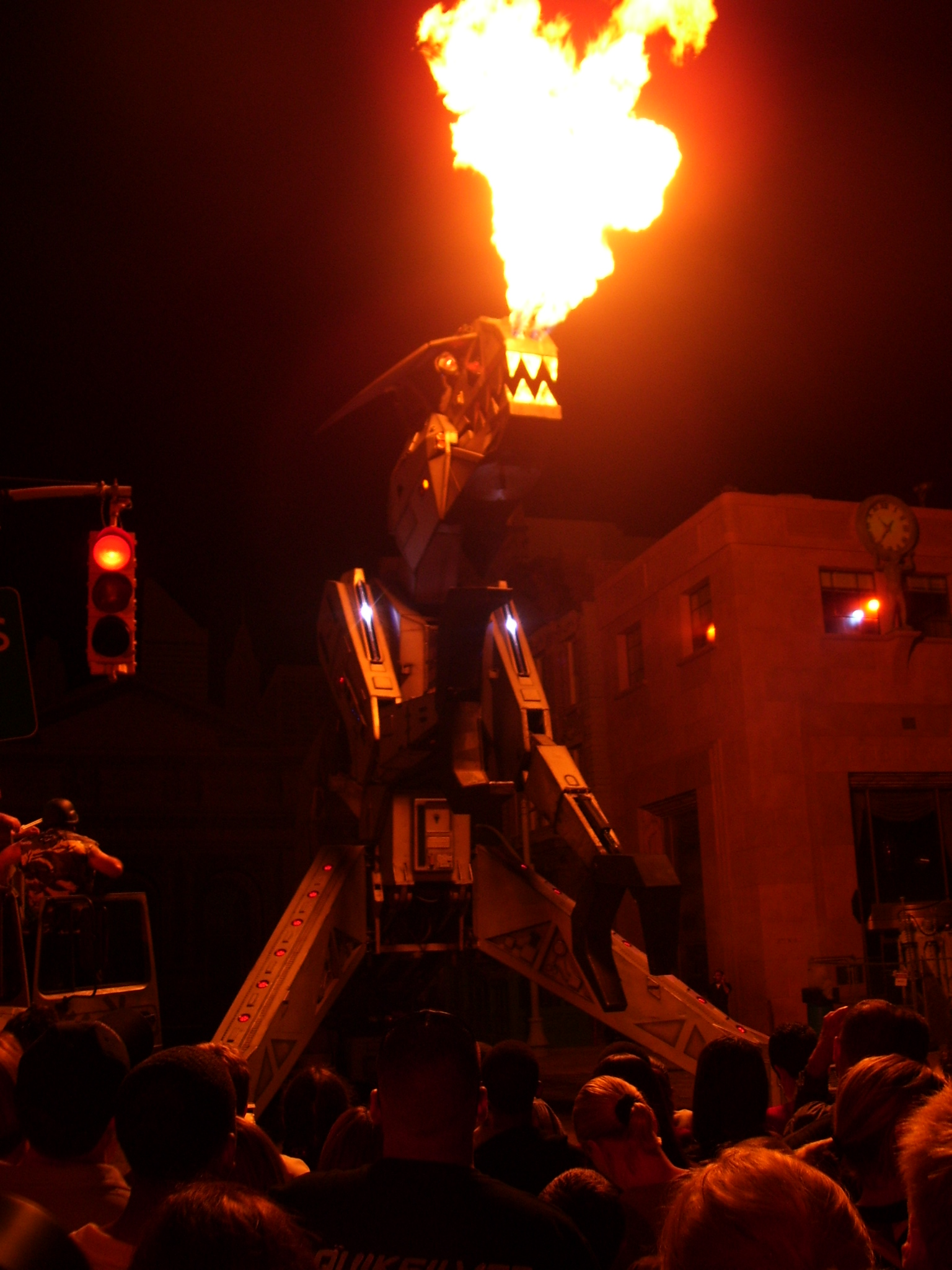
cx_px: 476
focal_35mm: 37
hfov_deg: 38.7
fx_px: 1357
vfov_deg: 50.1
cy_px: 635
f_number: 2.7
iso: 80
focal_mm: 6
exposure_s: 1/60
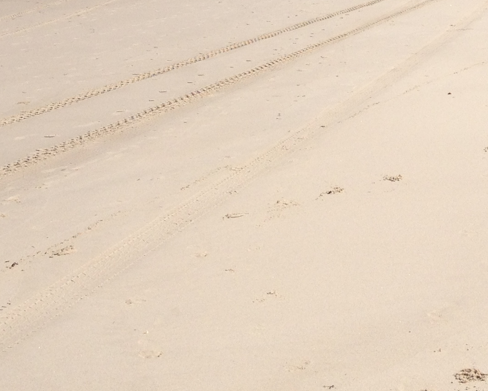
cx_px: 371
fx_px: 1517
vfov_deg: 14.1
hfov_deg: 18.2
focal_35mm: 105
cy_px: -111
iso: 50
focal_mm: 4.28
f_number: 2.4
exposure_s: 1/3067
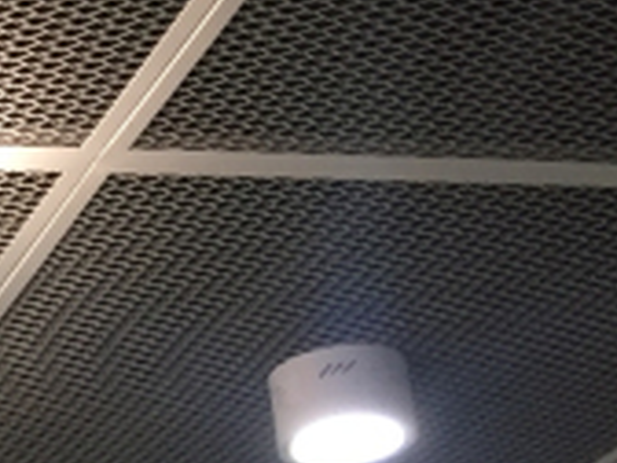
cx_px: -834
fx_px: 2460
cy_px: 647
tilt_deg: +19.0
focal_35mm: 138
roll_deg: -2.3
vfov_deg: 10.5
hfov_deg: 11.8
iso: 64
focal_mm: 4.15
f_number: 2.2
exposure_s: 1/33
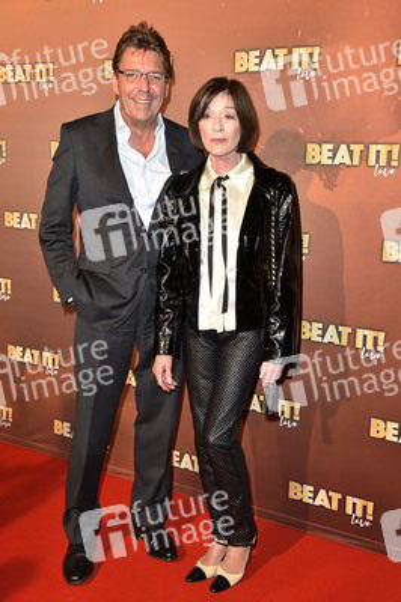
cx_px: 200
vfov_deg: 46.4
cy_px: 301
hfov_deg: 31.8
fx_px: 703
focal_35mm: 42
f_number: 5.6
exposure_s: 1/125
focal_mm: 42
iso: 500
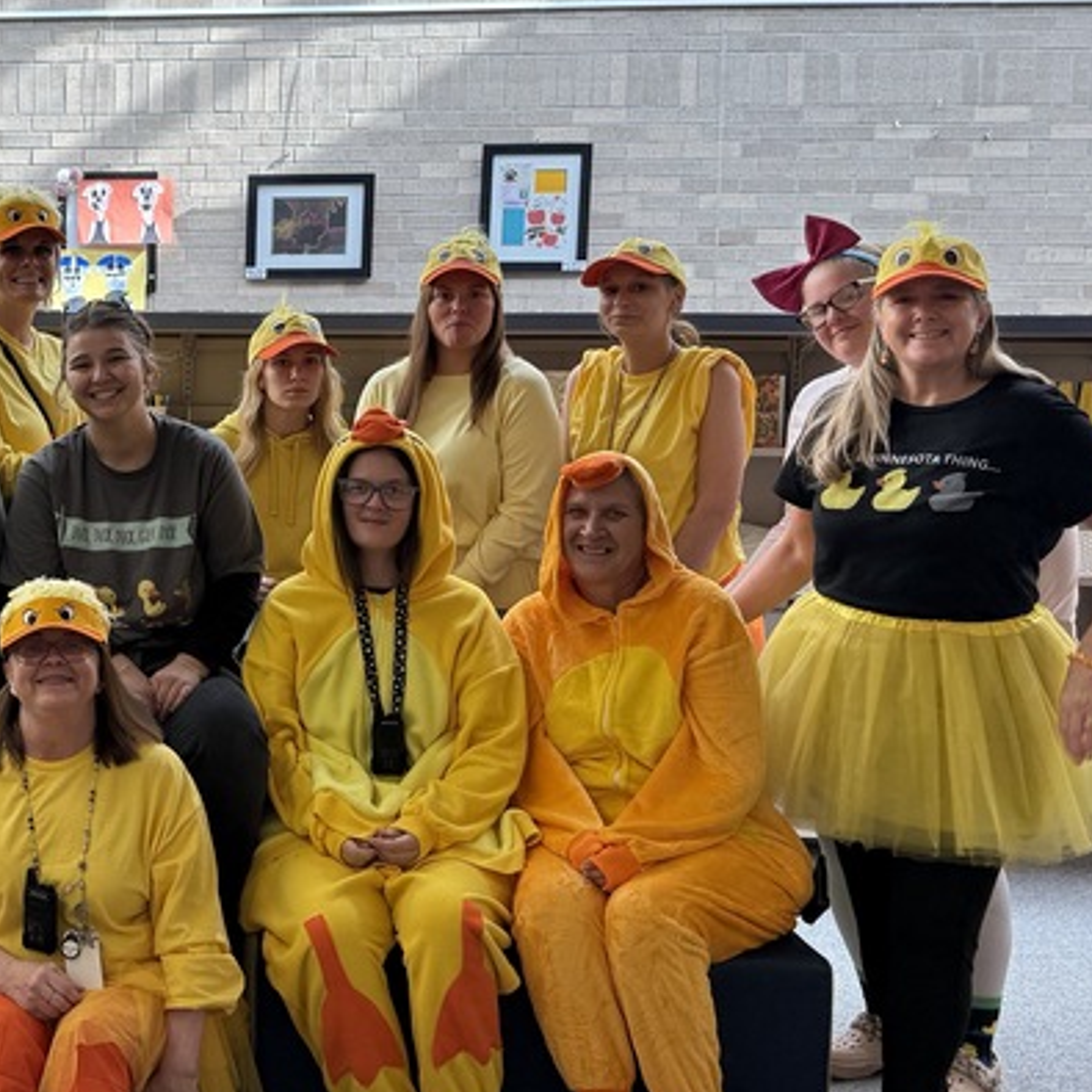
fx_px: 1963
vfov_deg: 31.1
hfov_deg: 28.6
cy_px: 503
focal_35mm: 55
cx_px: -66
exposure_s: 1/182
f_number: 1.78
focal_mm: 6.76
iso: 80
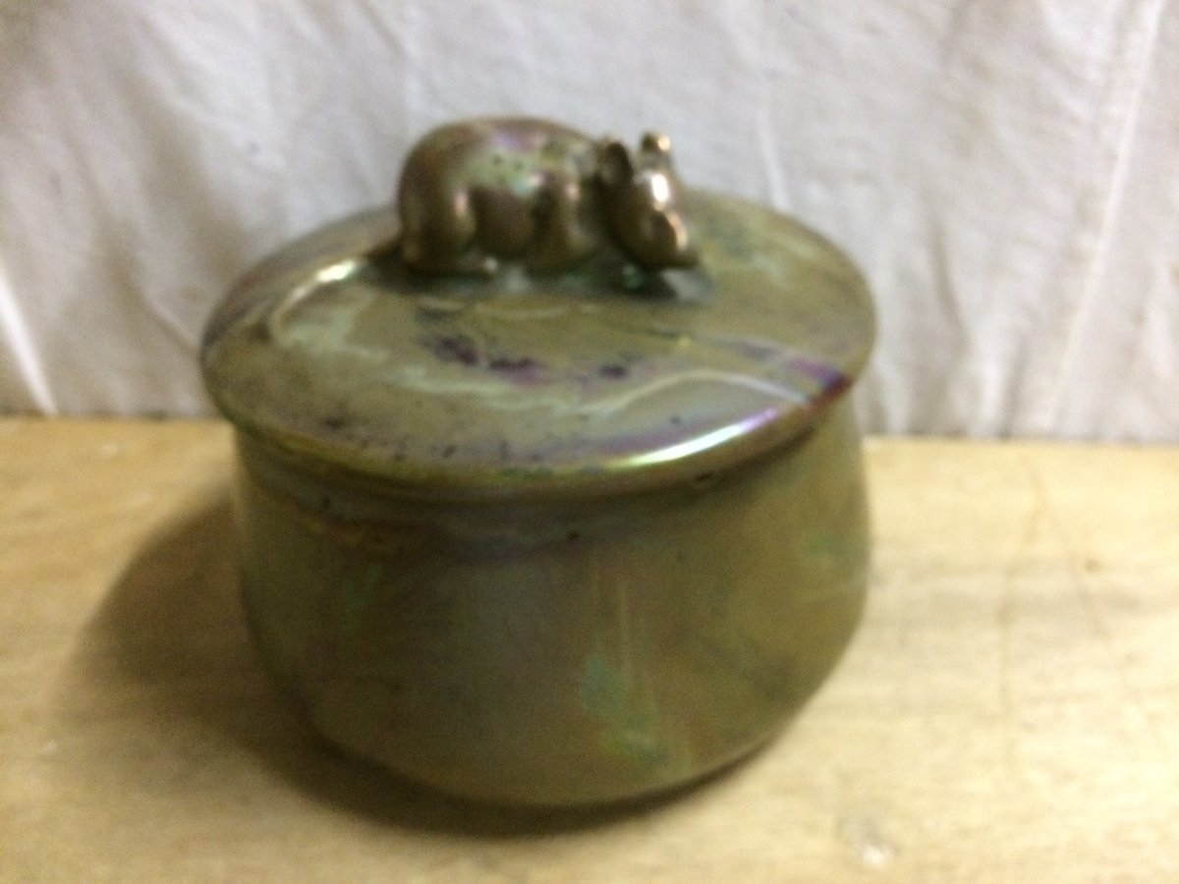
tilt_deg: -34.5
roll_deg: +3.9
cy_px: 442
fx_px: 988
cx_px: 590
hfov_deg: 61.7
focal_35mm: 29
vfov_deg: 48.2
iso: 500
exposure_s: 1/17
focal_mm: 4.15
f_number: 2.2
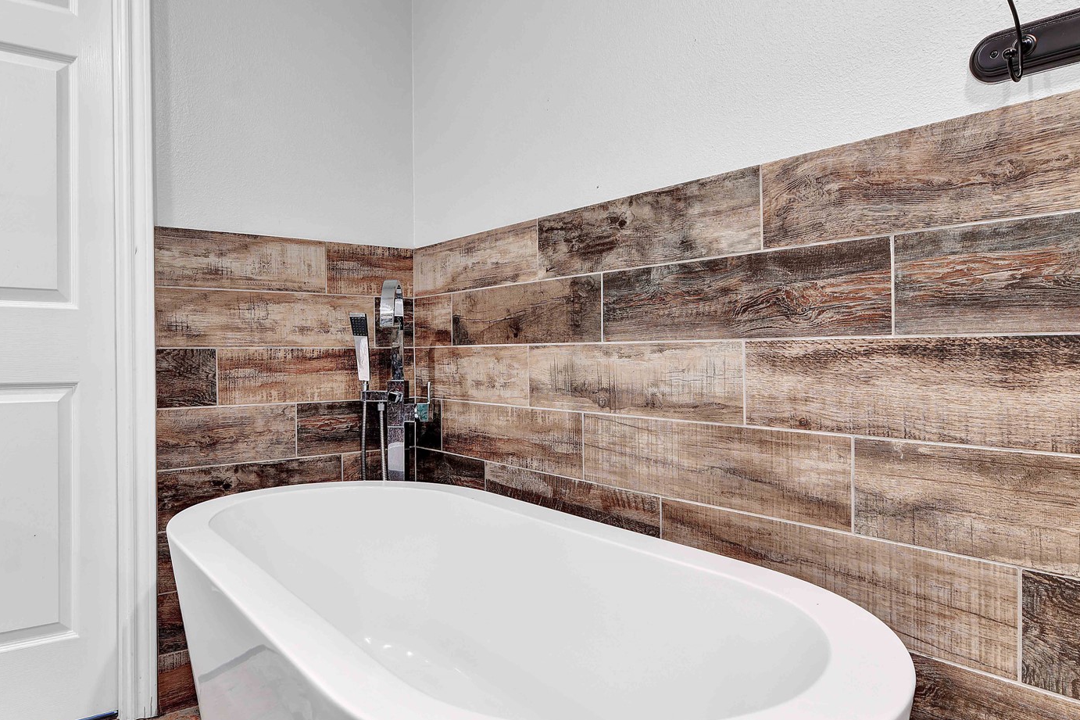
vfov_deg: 57.1
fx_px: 660
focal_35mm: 22
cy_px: 397
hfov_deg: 78.2
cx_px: 470
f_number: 8
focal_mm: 14
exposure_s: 1/1.67
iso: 100
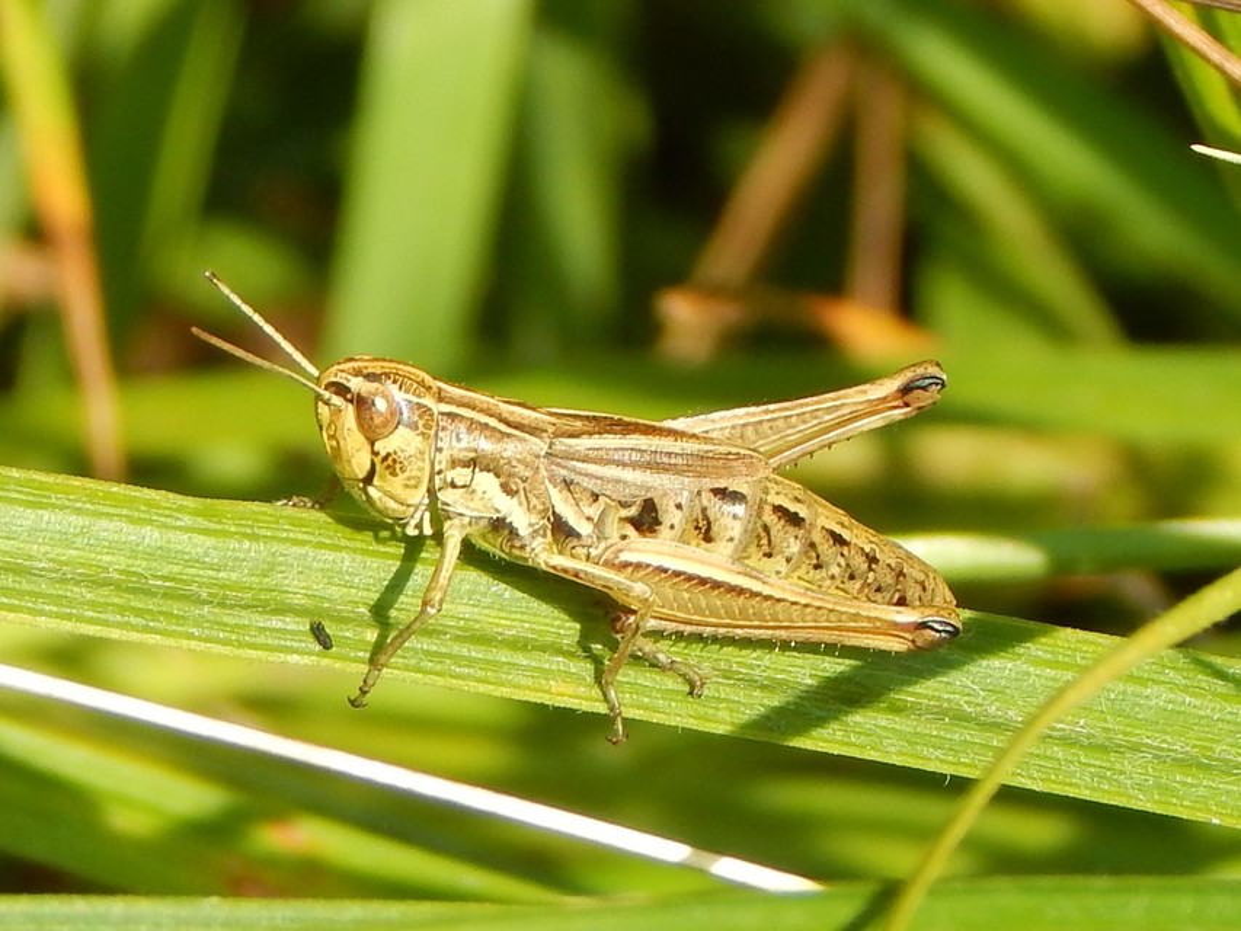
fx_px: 5056
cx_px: 620
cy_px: 466
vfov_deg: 10.5
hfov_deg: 14.0
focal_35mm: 141
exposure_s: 1/400
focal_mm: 25.3
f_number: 4.9
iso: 125
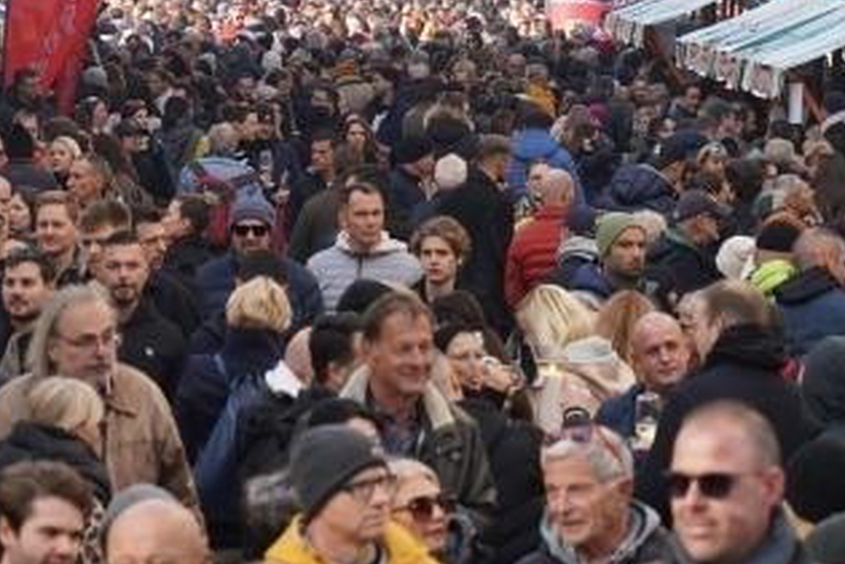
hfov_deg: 6.7
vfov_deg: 4.4
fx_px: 7252
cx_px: 354
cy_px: 68
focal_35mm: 309
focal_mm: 95
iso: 500
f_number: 5.6
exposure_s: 1/400
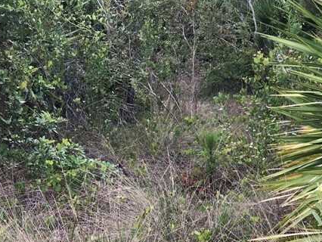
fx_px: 1275
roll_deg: -0.5
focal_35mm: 137
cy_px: 143
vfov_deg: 10.8
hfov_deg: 14.4
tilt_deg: -6.7
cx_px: 158
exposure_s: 1/60
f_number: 2.8
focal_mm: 6.6
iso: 20
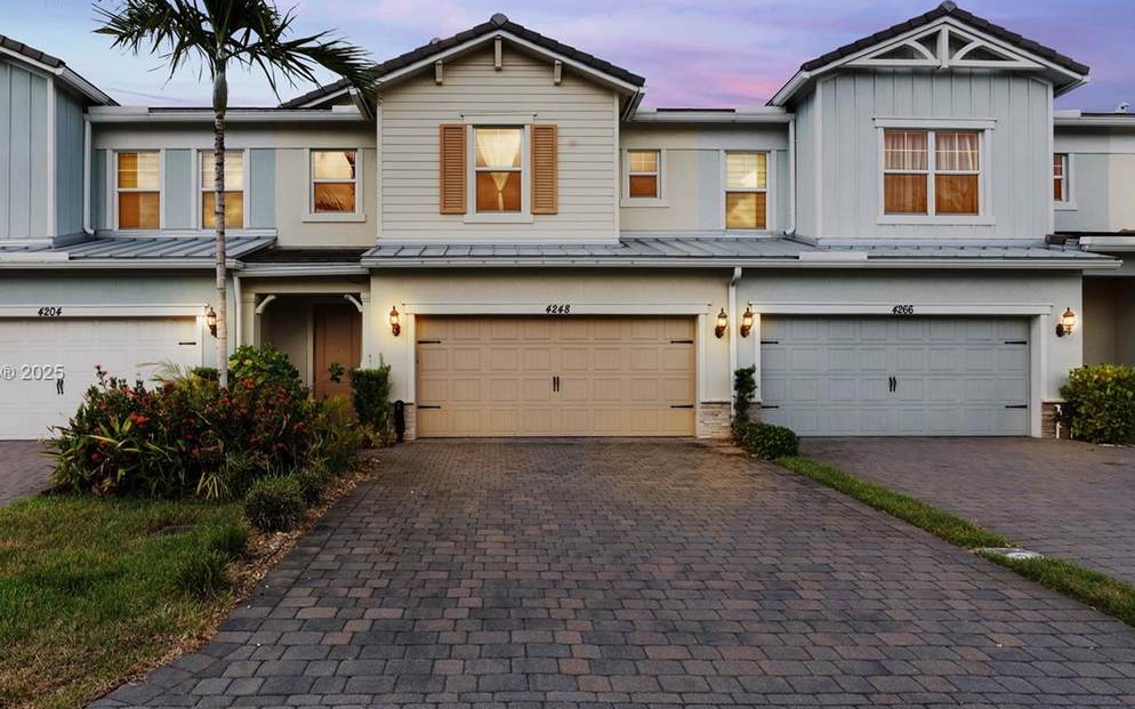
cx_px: 502
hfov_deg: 82.0
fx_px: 650
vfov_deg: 57.2
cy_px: 374
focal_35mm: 21
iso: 250
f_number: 14
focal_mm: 16
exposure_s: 1/10
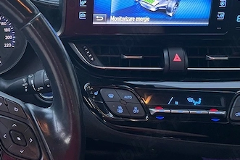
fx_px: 327
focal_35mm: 49
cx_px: 60
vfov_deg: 27.1
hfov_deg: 39.3
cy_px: 35
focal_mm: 5.1
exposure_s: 1/59
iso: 400
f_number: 1.6
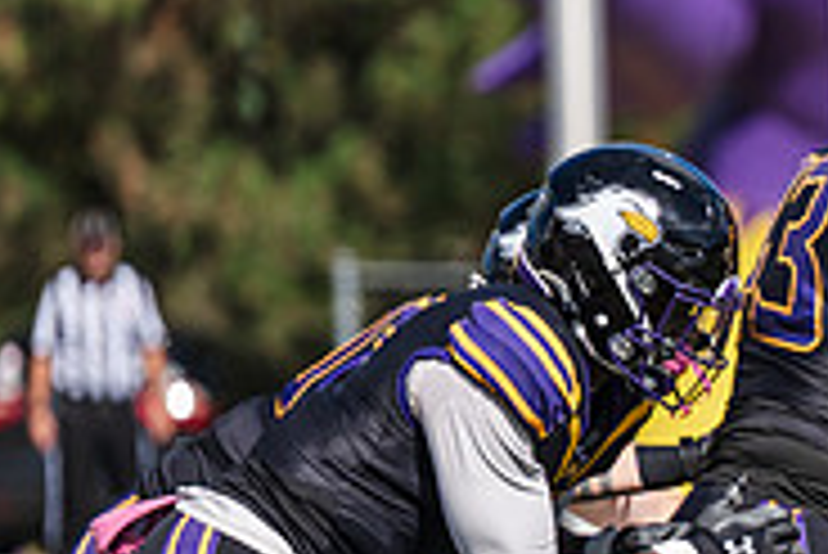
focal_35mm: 521
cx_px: 1220
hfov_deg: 3.9
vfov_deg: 2.6
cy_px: 435
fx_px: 11992
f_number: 3.2
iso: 80
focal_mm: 165
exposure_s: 1/1250
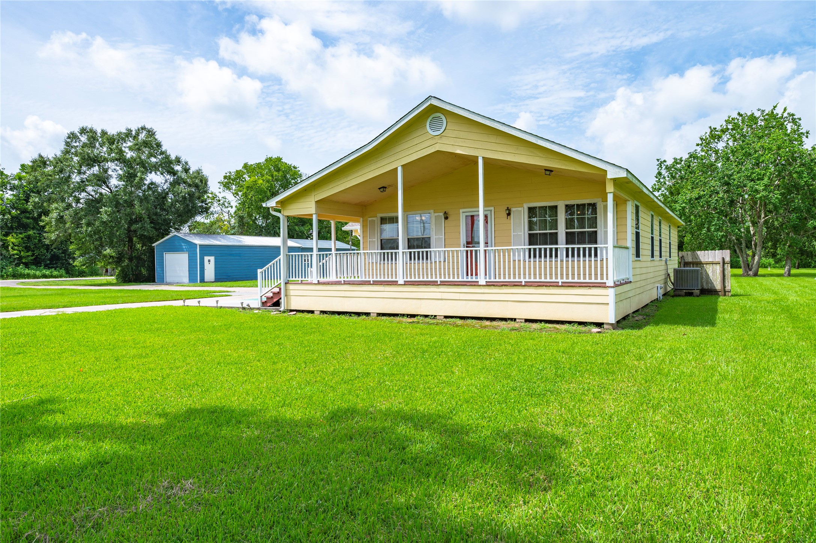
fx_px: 544
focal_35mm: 24
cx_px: 408
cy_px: 272
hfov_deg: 73.8
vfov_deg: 53.1
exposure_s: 1/250
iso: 125
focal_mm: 24
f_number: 11
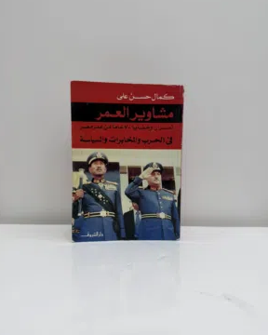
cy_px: 173
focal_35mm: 26
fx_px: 258
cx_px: 129
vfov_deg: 66.0
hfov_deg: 54.9
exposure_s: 1/100
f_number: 1.78
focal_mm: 6.76
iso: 80
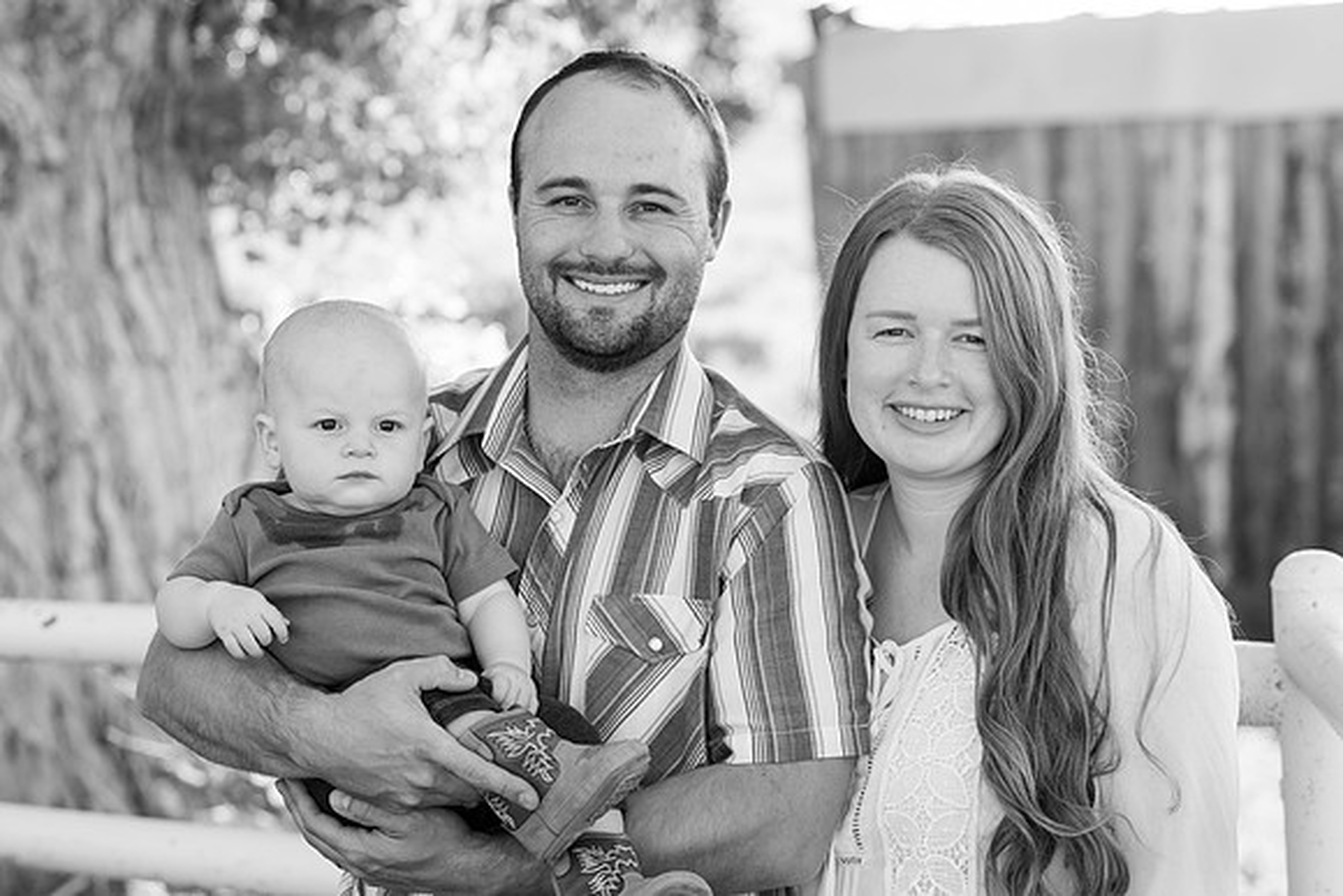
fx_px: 3731
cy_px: 448
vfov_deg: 13.7
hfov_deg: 20.4
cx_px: 672
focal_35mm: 100
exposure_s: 1/160
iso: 160
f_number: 5
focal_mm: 100
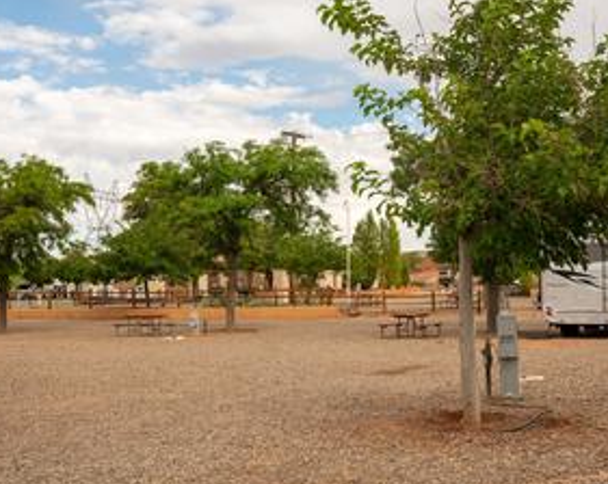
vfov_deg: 29.6
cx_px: 318
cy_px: 223
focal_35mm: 51
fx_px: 916
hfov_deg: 36.7
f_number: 6.3
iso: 200
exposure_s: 1/320
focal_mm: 39.7
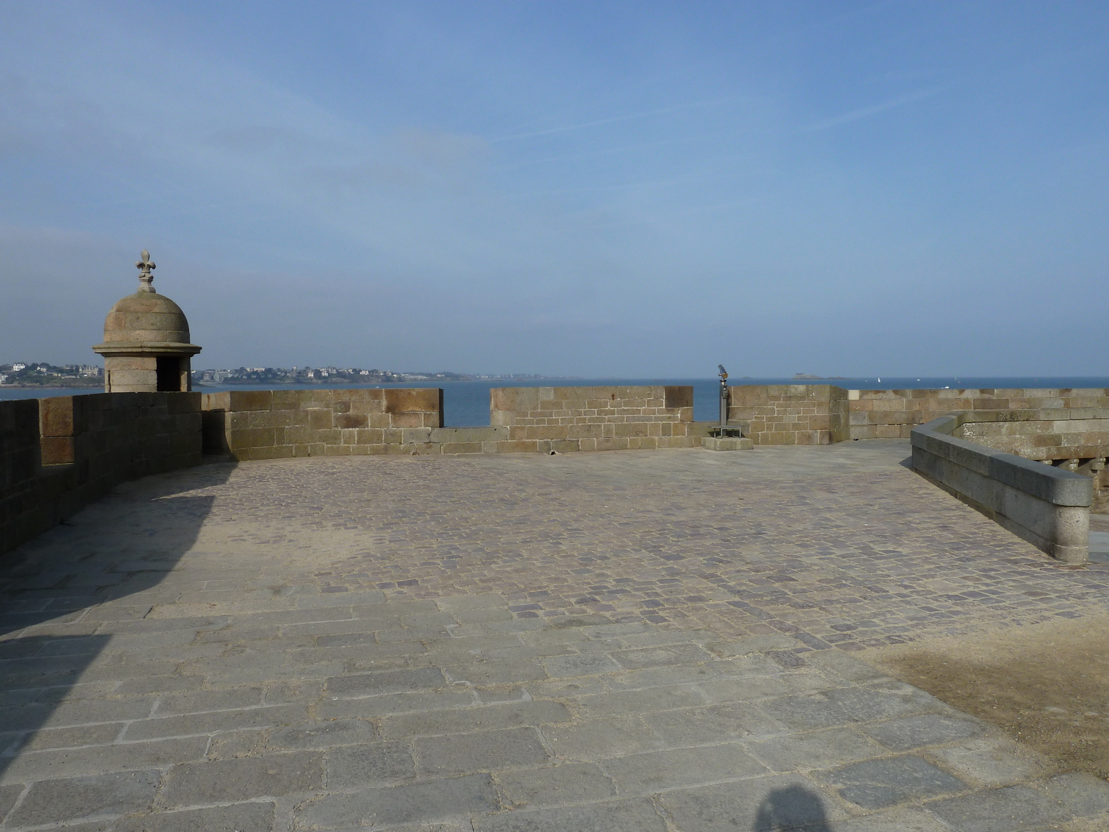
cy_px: 416
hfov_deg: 69.4
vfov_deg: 54.9
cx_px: 554
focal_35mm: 25
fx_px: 801
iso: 80
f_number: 5.6
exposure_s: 1/400
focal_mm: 4.1
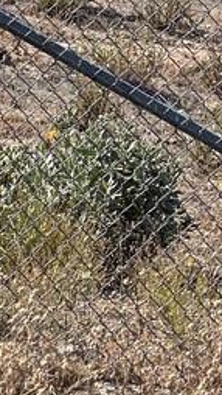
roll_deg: +1.4
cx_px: 581
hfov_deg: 3.5
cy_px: -365
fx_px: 3535
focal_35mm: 338
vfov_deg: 6.2
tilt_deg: -1.7
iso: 32
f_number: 2.8
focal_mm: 9
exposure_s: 1/558
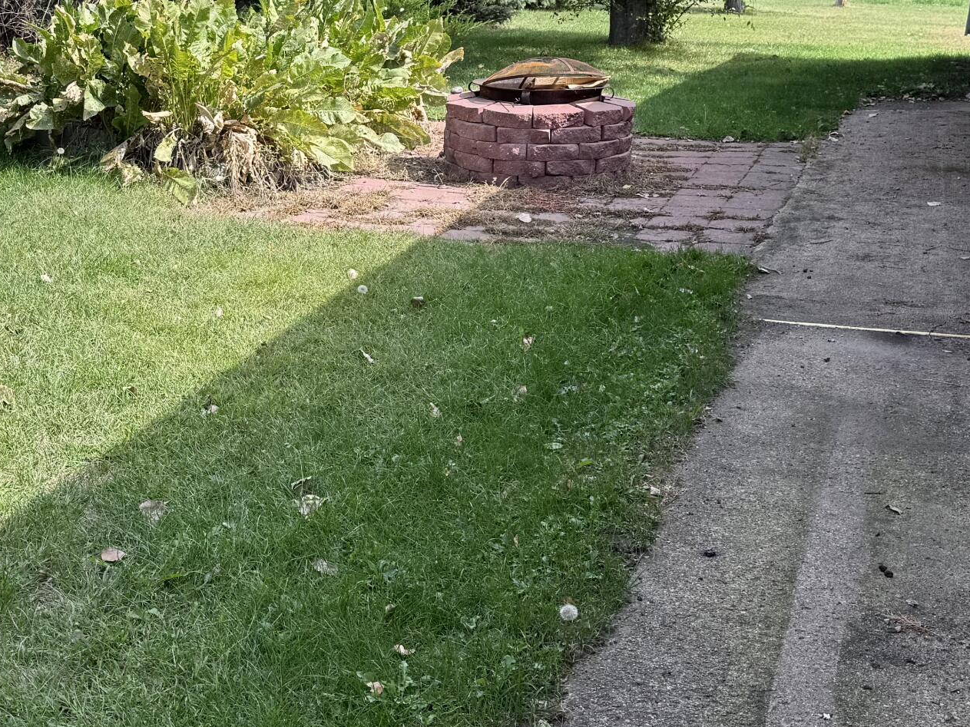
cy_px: 164
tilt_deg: -9.2
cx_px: 381
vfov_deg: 25.3
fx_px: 1597
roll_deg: +1.9
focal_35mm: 57
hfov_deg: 33.7
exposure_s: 1/980
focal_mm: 6.76
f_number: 1.78
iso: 80
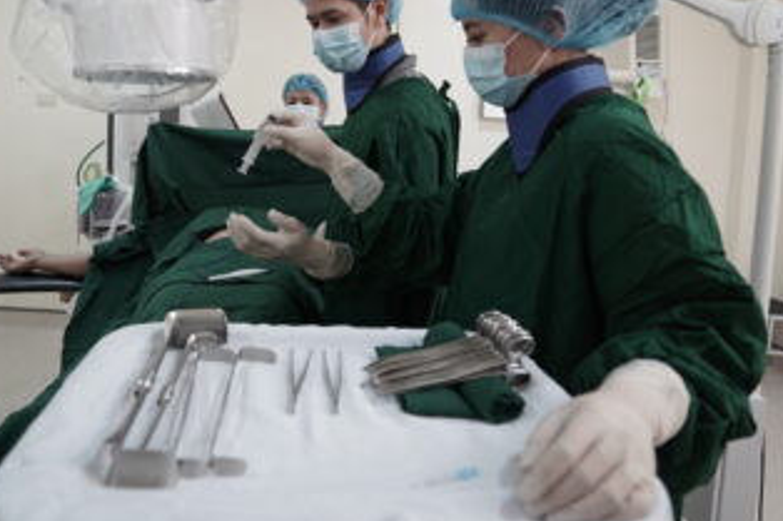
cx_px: 324
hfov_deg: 68.9
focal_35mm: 26
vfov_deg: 48.7
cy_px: 174
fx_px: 565
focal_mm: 17
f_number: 2.8
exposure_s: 1/200
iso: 1000
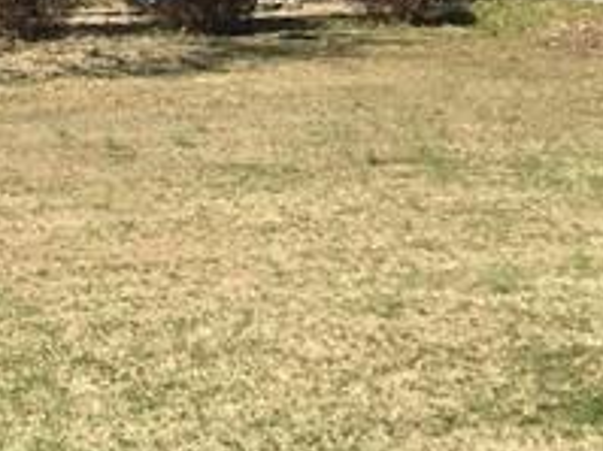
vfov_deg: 9.6
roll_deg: -1.0
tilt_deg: +0.9
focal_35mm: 149
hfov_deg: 11.3
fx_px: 2594
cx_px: -788
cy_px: -263
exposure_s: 1/1276
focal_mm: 4.15
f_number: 2.2
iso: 32
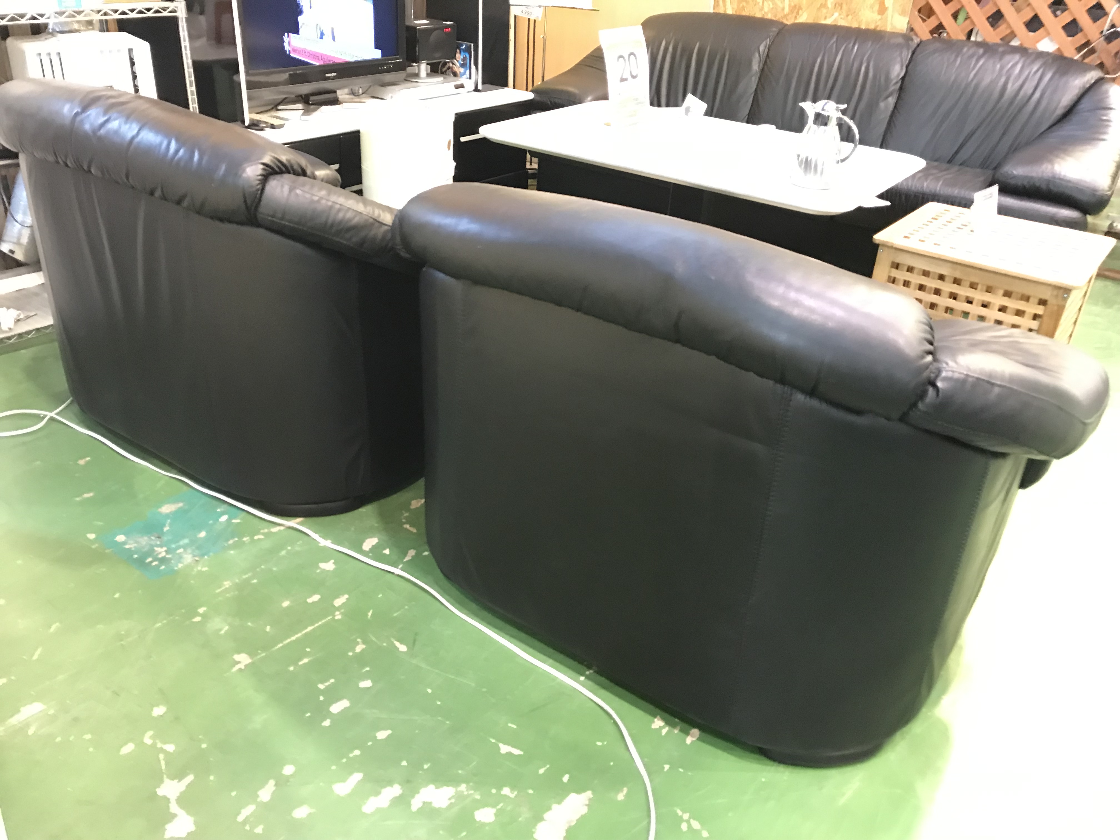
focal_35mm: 28
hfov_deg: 63.4
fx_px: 906
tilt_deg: -28.2
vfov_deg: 49.7
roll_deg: -3.5
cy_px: 420
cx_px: 560
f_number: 1.8
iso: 80
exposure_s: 1/8
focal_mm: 3.99
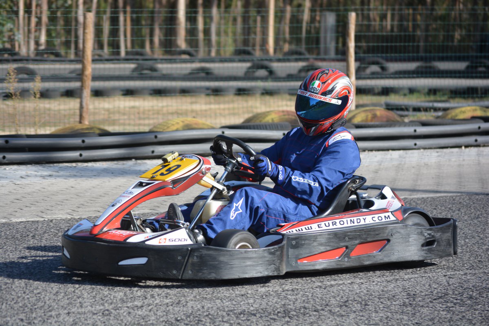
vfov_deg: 9.3
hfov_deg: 14.0
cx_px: 244
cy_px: 163
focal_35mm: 147
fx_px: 1997
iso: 400
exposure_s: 1/1250
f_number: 5
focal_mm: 98
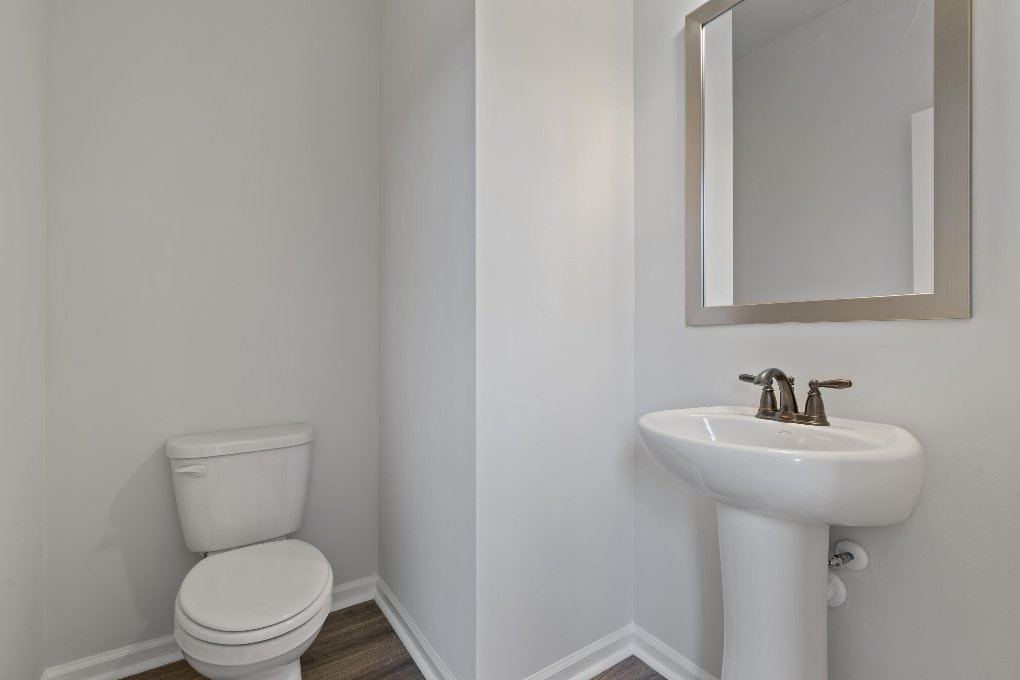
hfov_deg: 96.7
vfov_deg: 73.7
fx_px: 453
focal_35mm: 16
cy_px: 340
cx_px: 510
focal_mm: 16
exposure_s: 1/2.5
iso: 100
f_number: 7.1
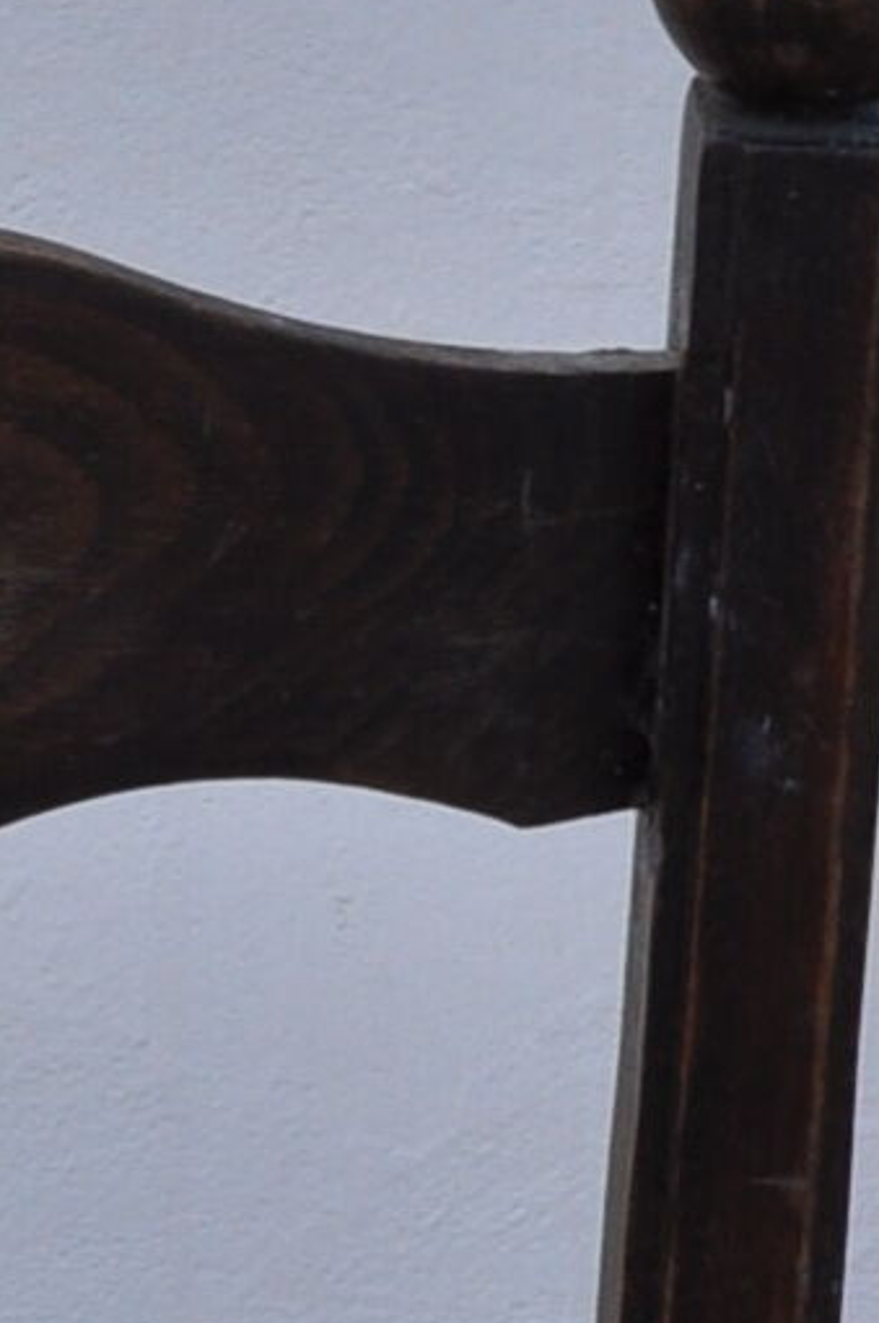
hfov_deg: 5.5
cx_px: -306
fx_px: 9027
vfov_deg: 8.3
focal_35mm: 246
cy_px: 1585
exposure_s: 1/100
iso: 200
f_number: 11
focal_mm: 26
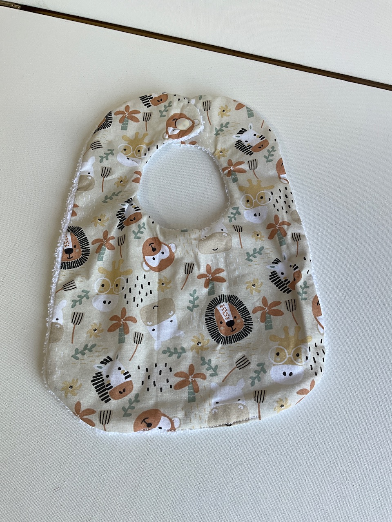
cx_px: 196
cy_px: 261
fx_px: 438
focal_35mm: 29
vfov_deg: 61.7
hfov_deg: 48.2
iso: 20
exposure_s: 1/100
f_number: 1.8
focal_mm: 3
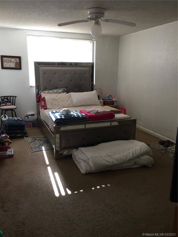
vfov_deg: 61.7
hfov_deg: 48.2
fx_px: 199
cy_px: 118
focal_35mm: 29
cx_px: 89
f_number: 2.2
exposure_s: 1/30
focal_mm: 4.15
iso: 25
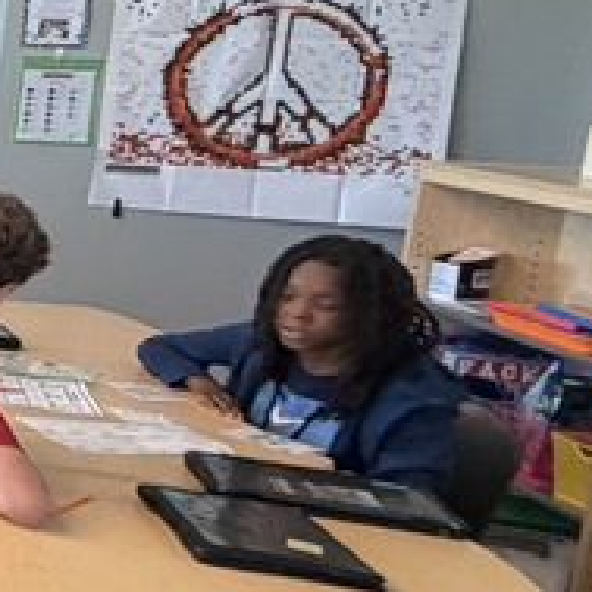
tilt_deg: -5.9
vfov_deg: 25.6
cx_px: -915
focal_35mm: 67
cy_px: 194
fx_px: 1296
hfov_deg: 14.1
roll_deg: -1.4
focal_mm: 2.22
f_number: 2.2
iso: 200
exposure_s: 1/75
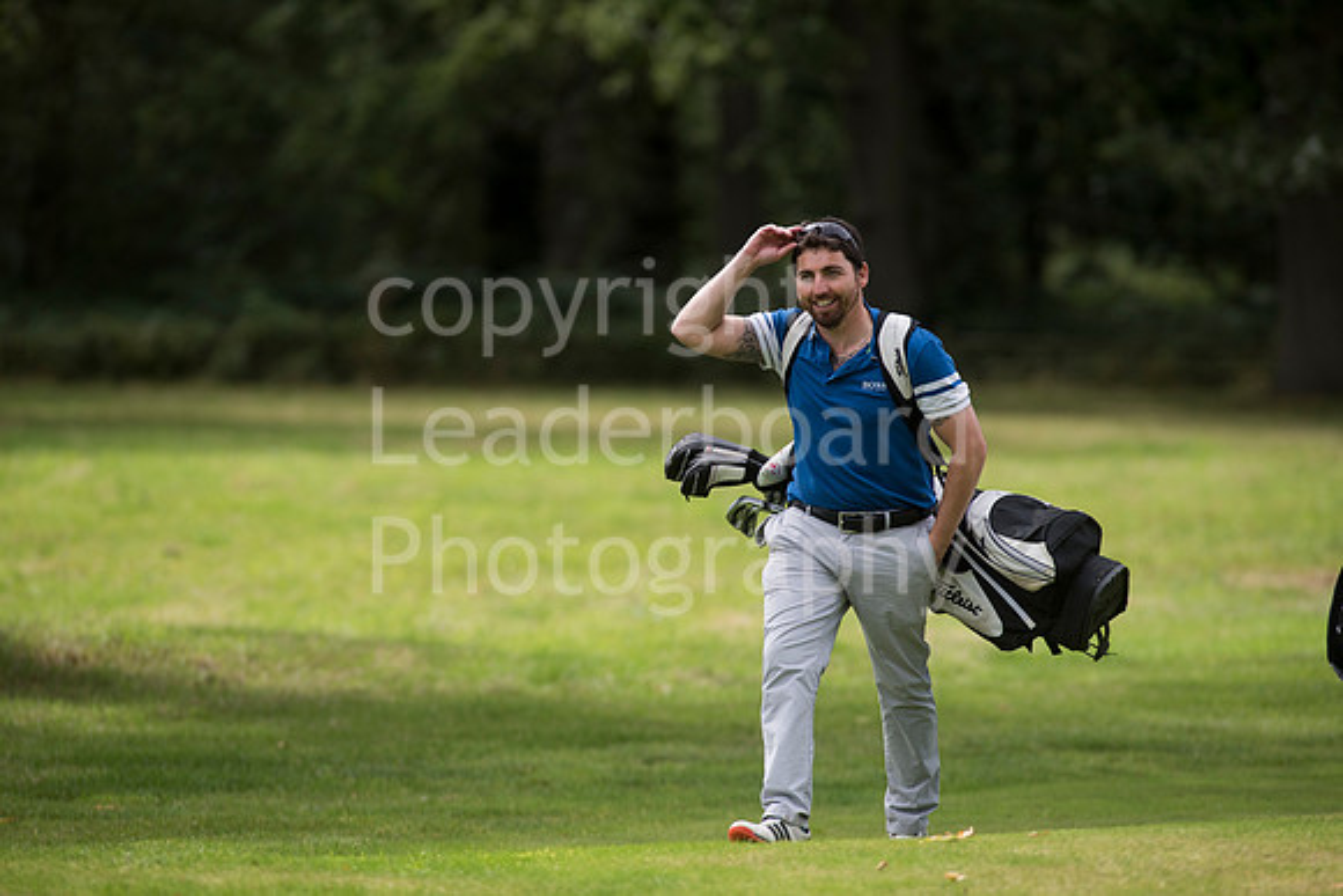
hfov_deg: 6.9
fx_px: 11194
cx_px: 672
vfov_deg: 4.6
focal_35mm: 300
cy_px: 448
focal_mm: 300
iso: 320
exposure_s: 1/2000
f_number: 5.6
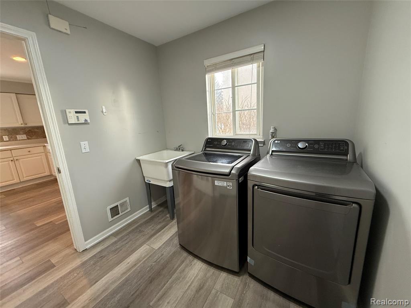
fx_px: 166
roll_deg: +2.5
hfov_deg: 102.1
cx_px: 206
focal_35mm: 14
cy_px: 154
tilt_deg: -11.8
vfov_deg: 85.7
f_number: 2.2
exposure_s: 1/120
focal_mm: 2.22
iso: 250
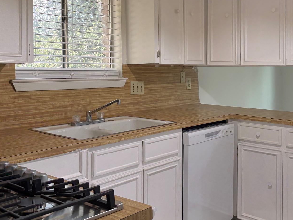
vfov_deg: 33.3
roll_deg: +0.5
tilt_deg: +0.2
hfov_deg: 43.8
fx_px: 364
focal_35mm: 43
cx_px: 158
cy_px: 73
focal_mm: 5.96
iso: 125
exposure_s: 1/120
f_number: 1.6
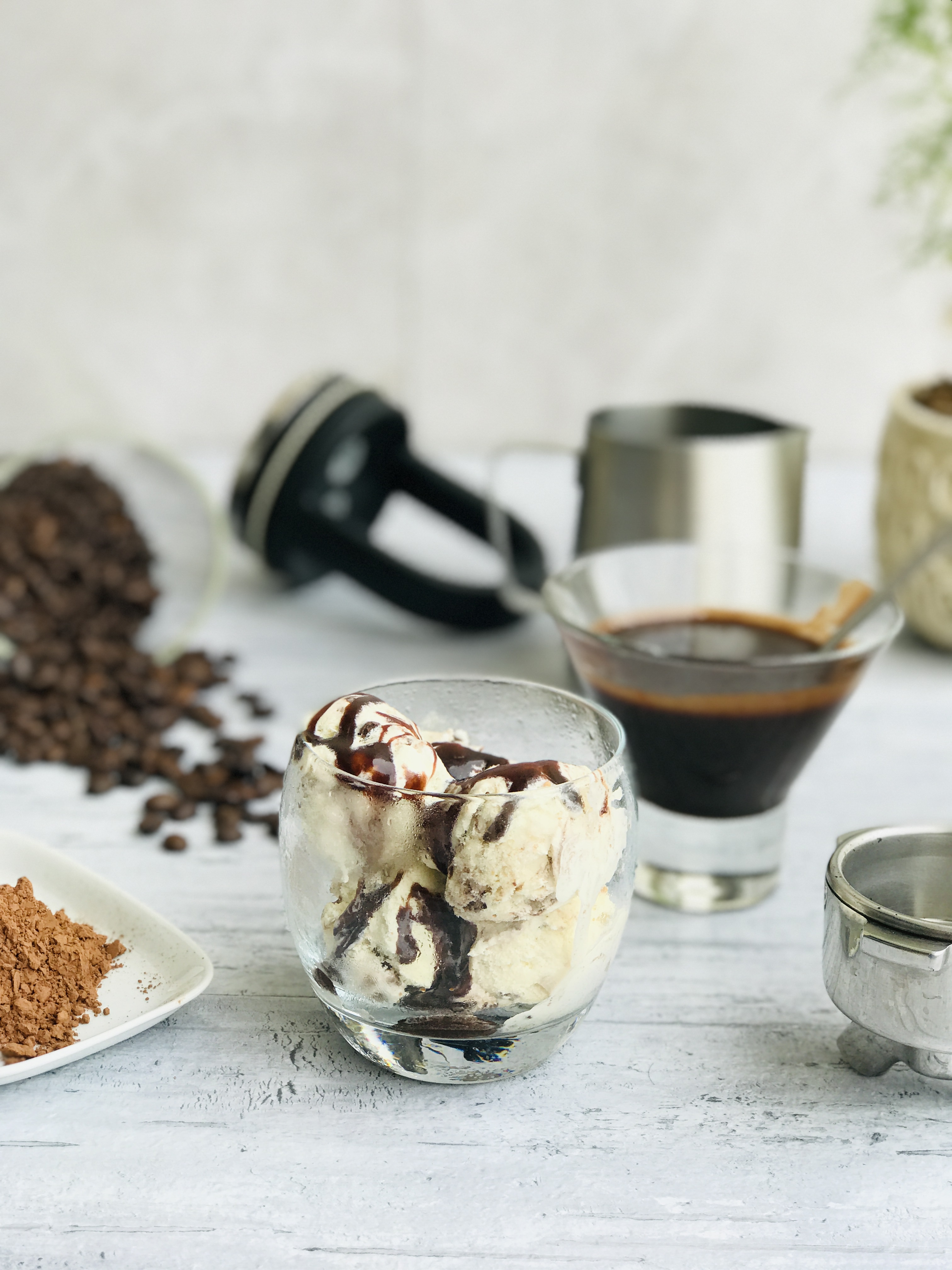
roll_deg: +0.1
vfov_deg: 33.8
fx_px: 2090
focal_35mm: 57
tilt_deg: -18.6
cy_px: 635
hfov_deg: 25.7
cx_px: 476
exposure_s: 1/120
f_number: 2.8
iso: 25
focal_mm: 6.6
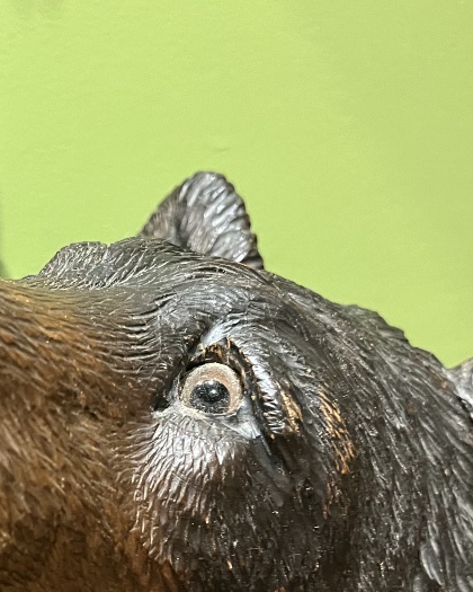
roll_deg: +1.7
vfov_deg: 31.4
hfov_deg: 25.5
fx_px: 1015
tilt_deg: -26.7
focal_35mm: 58
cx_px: 63
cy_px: 498
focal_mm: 5.1
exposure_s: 1/33
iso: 500
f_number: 1.6
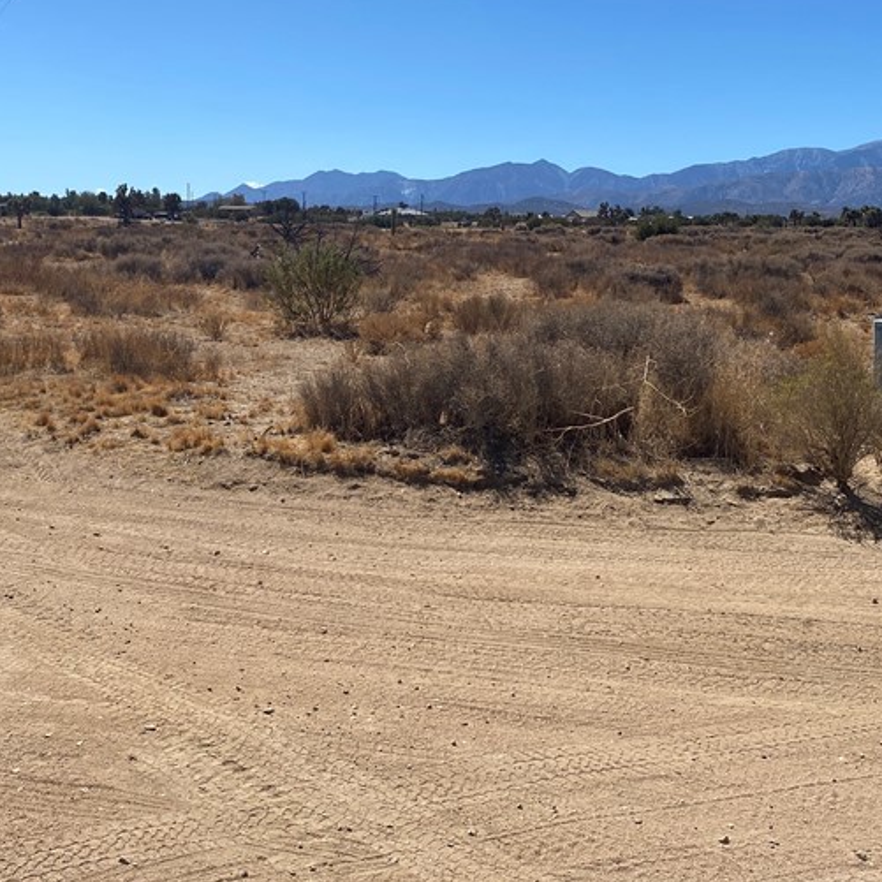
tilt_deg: -0.6
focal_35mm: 47
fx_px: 1355
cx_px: 387
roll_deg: -2.0
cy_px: 285
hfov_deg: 36.0
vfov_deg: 35.7
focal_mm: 4.25
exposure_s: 1/5025
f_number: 1.8
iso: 32
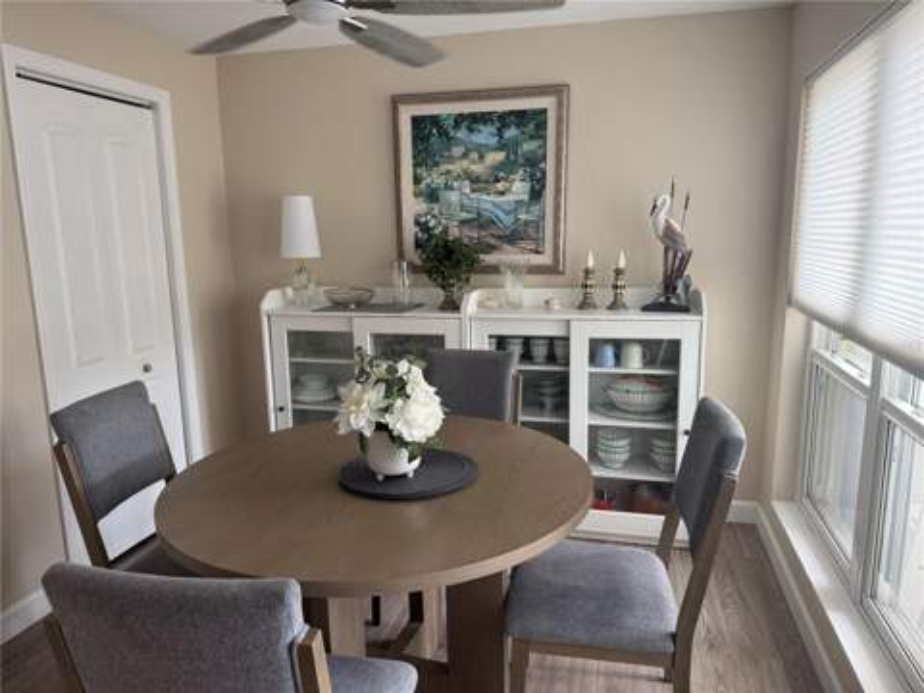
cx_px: 462
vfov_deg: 56.8
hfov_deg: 71.6
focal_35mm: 24
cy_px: 346
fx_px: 641
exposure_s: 1/120
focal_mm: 6.76
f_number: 1.78
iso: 160
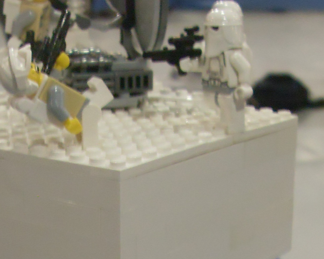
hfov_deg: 19.8
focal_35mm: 97
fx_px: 930
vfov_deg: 15.7
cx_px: 150
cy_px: 225
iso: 200
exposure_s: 1/15
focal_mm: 6.3
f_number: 2.8
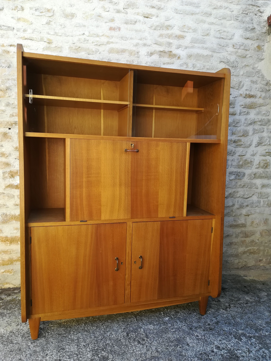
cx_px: 136
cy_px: 180
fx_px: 271
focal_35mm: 26
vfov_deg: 67.3
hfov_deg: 53.1
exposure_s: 1/101
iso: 50
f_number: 2.2
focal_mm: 3.83
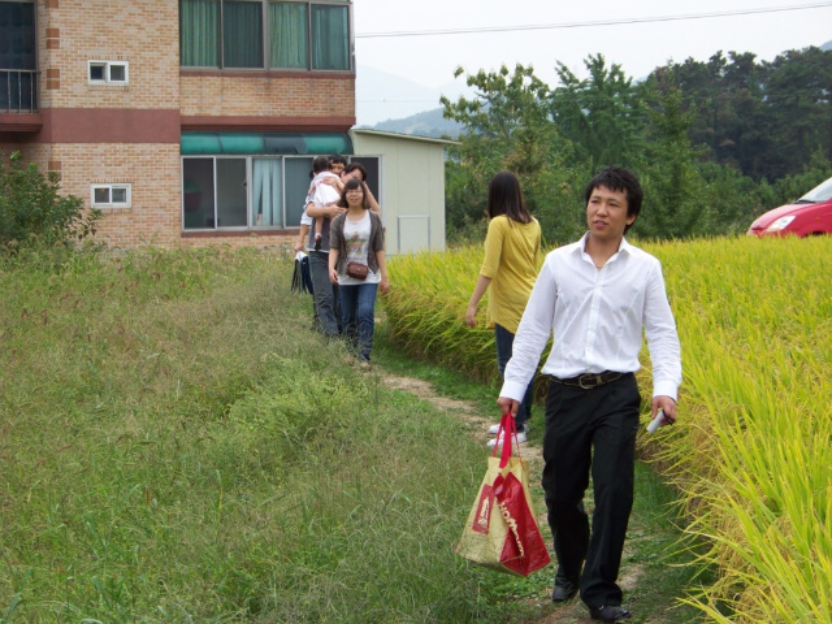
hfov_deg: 20.4
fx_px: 2307
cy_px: 312
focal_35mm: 96
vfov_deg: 15.4
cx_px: 416
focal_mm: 16.2
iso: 64
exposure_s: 1/640
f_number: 3.2
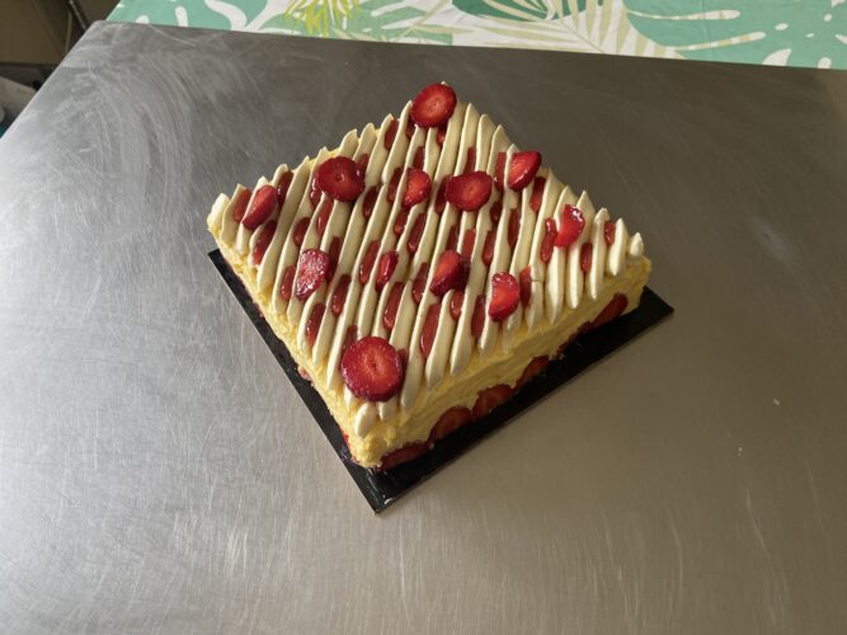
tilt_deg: -56.1
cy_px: 318
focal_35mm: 26
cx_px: 424
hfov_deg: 67.3
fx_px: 636
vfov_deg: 53.0
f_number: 1.8
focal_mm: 4.25
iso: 100
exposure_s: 1/121
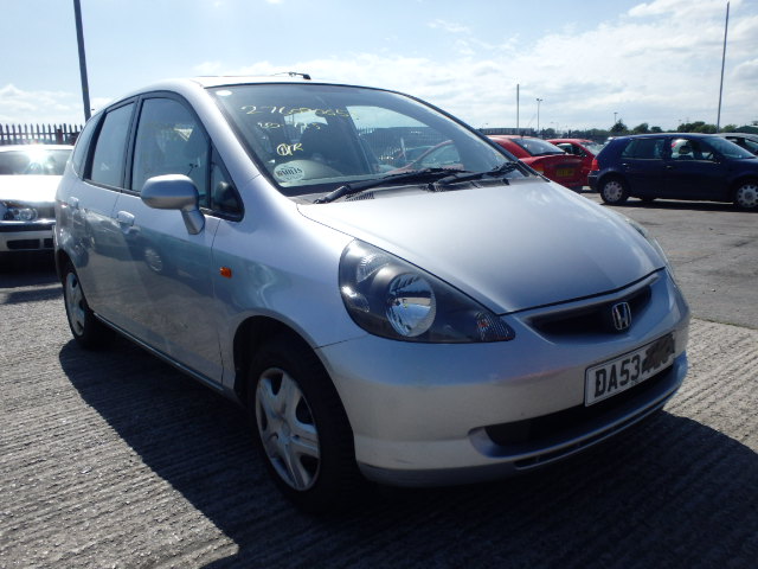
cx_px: 379
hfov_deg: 63.4
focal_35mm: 28
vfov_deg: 49.7
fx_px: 613
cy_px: 284
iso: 250
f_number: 11
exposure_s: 1/250
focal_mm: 5
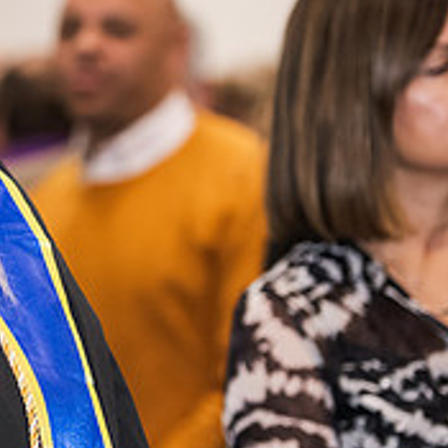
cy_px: 140
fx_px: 5037
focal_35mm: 344
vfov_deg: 5.1
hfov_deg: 5.0
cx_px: -241
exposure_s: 1/200
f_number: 3.2
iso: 2500
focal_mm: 122
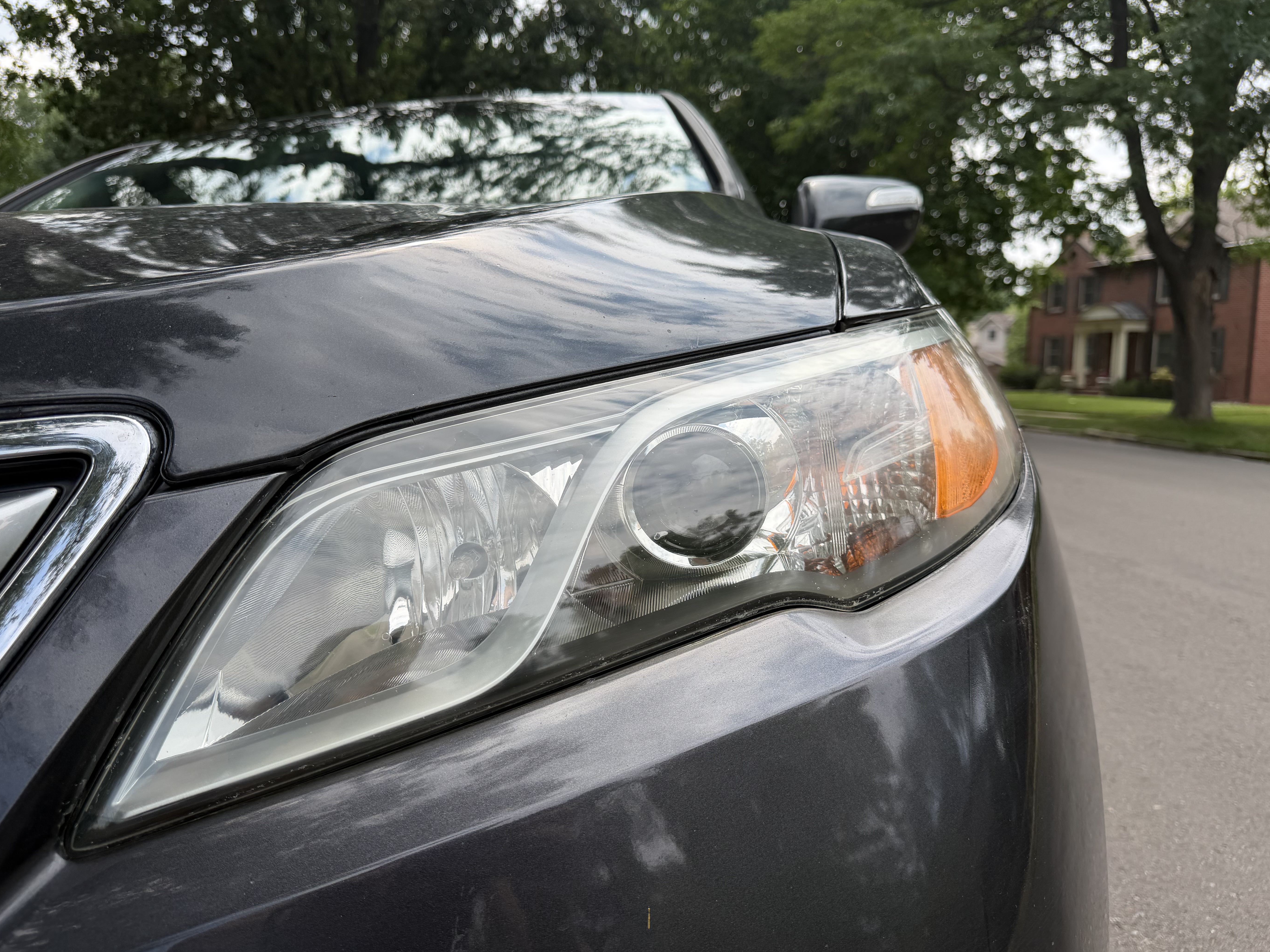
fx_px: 917
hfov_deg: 69.4
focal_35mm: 25
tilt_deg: -6.6
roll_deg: -0.7
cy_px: 479
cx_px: 612
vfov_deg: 54.9
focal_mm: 6.76
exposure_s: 1/2525
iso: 80
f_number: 1.78
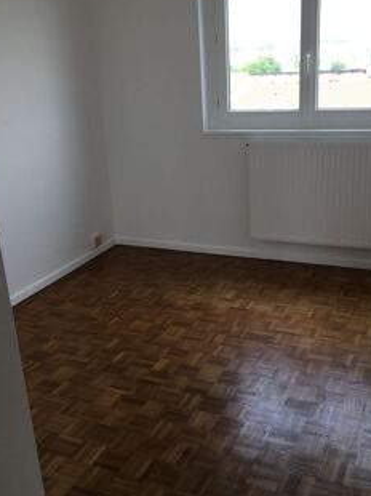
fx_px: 572
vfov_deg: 46.8
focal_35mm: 40
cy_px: 266
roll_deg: +3.4
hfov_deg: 35.9
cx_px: 187
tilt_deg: -20.9
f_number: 2.2
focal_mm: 4.15
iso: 25
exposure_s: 1/100
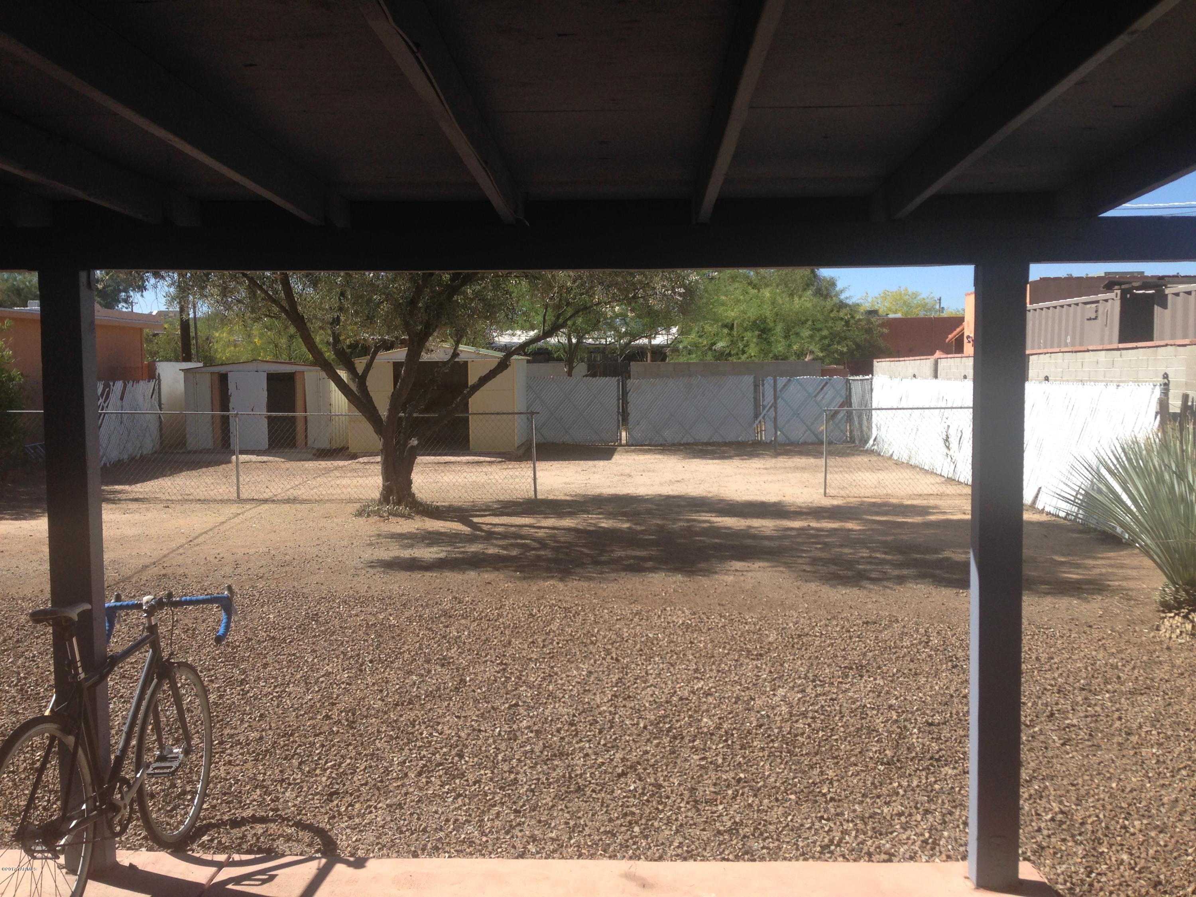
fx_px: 1140
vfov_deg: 42.9
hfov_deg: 55.4
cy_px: 448
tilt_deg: -3.5
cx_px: 598
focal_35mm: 33
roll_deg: -0.4
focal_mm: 4.12
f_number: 2.4
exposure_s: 1/985
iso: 50
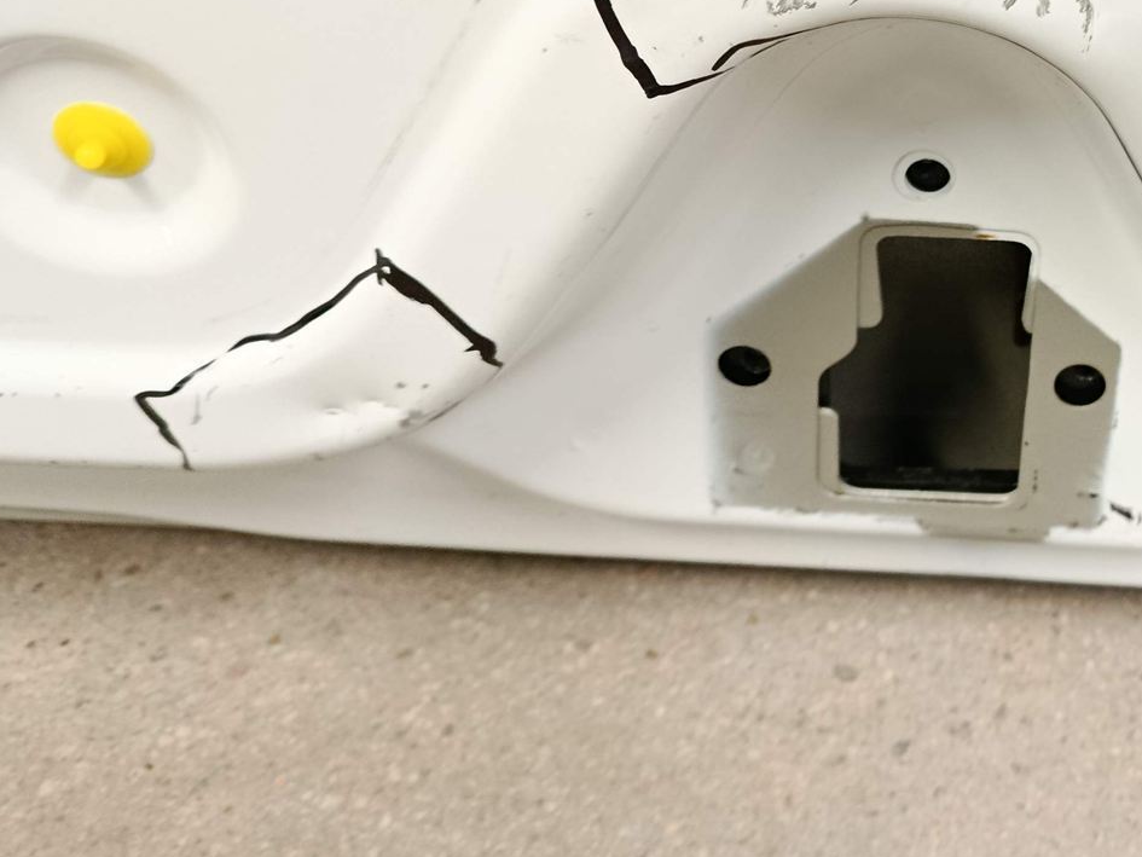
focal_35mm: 52
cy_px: 88
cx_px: 1121
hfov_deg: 33.9
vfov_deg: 27.1
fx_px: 1716
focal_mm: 5.24
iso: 1457
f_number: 1.7
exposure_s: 1/25
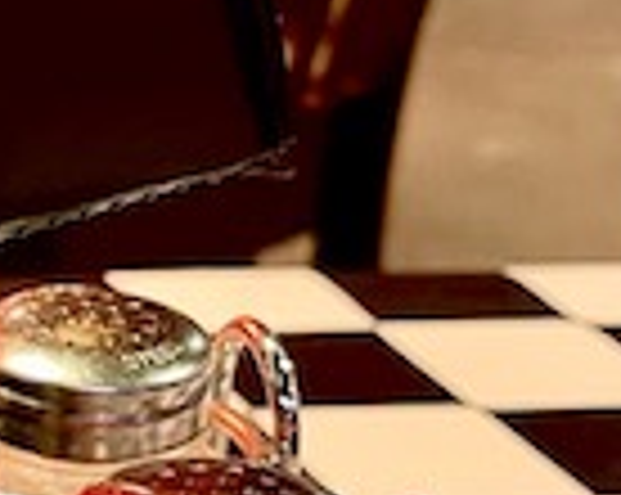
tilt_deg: -16.0
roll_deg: +0.1
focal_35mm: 147
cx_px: -513
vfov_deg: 10.5
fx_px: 2698
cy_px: 216
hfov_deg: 12.0
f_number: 1.6
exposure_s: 1/30
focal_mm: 5.1
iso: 640
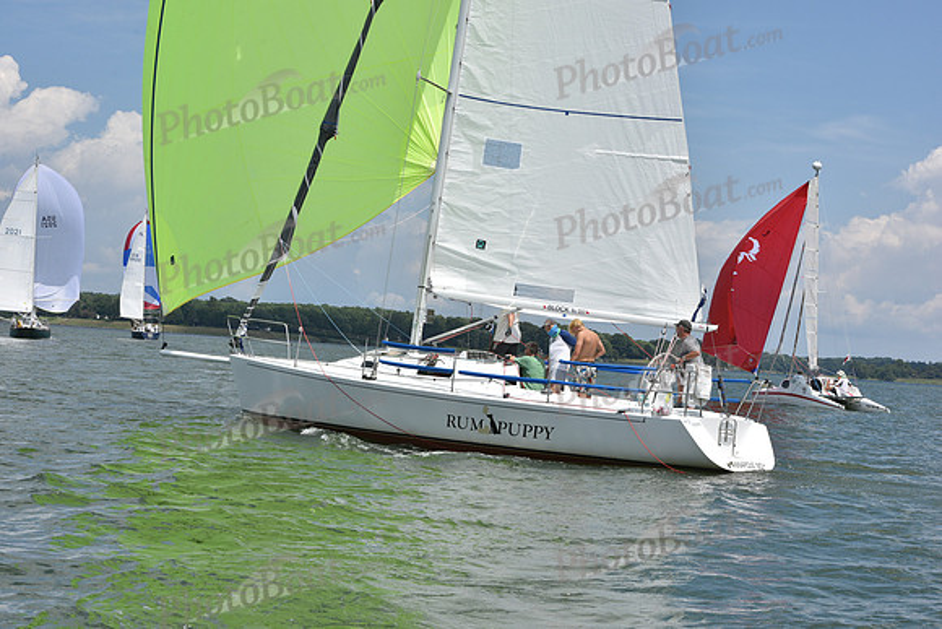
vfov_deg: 19.5
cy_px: 314
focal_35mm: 70
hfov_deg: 28.8
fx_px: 1832
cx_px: 471
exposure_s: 1/1000
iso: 320
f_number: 11
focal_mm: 70
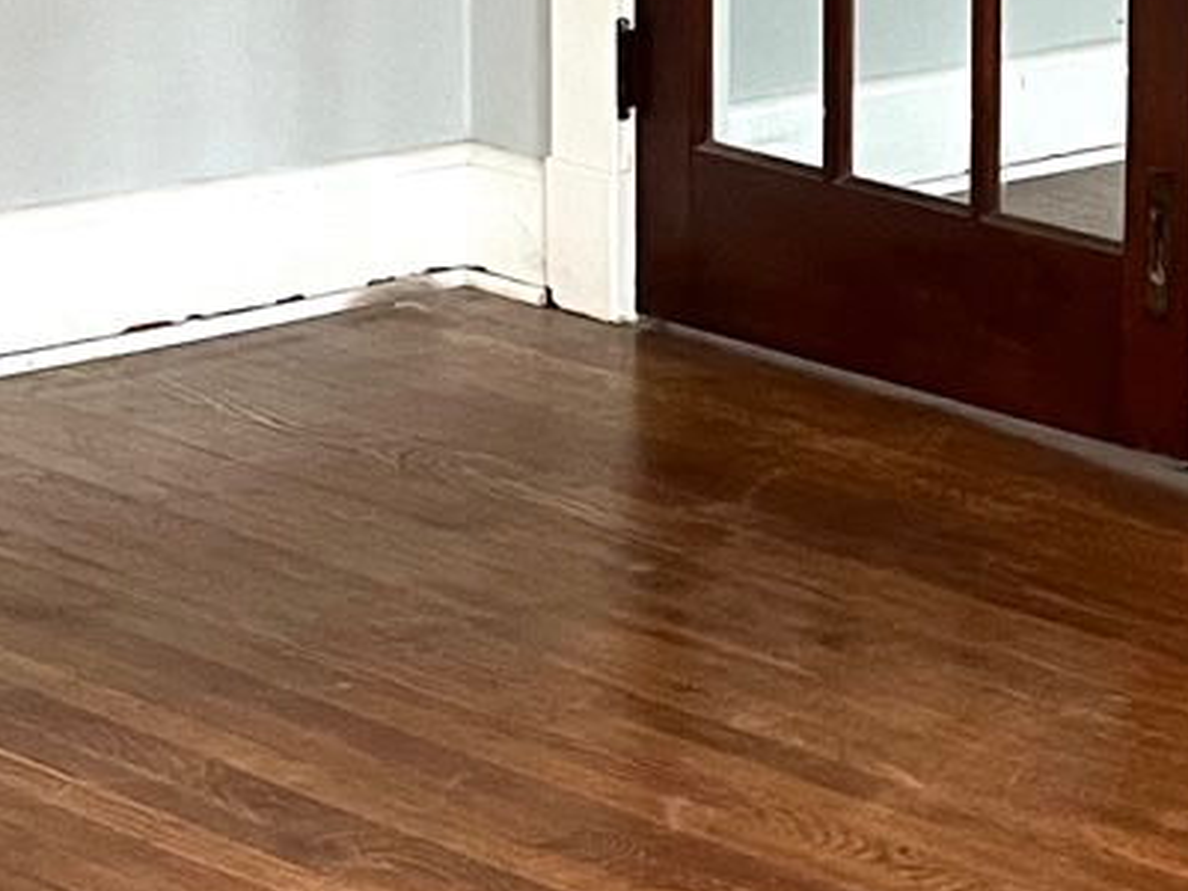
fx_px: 4496
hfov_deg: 14.3
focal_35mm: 131
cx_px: 1654
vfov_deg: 11.3
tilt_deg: -12.7
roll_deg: -2.7
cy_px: 249
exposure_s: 1/60
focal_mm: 5.1
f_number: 1.6
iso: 320
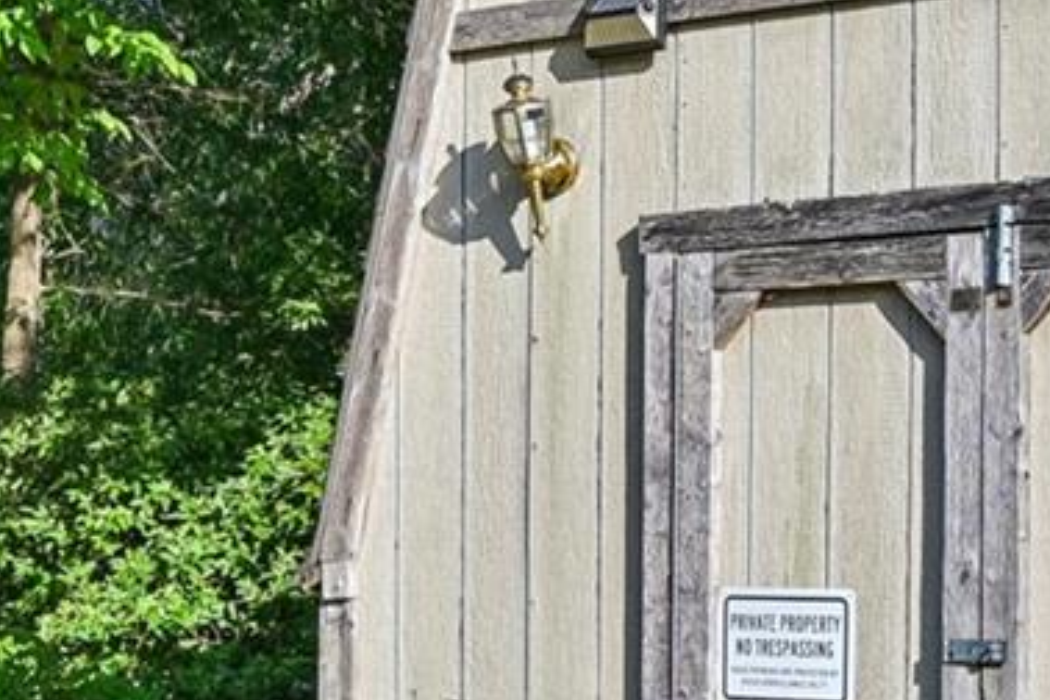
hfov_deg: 15.6
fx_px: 3791
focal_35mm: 130
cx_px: 150
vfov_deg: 10.5
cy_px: 382
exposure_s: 1/320
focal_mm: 24
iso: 100
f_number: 8
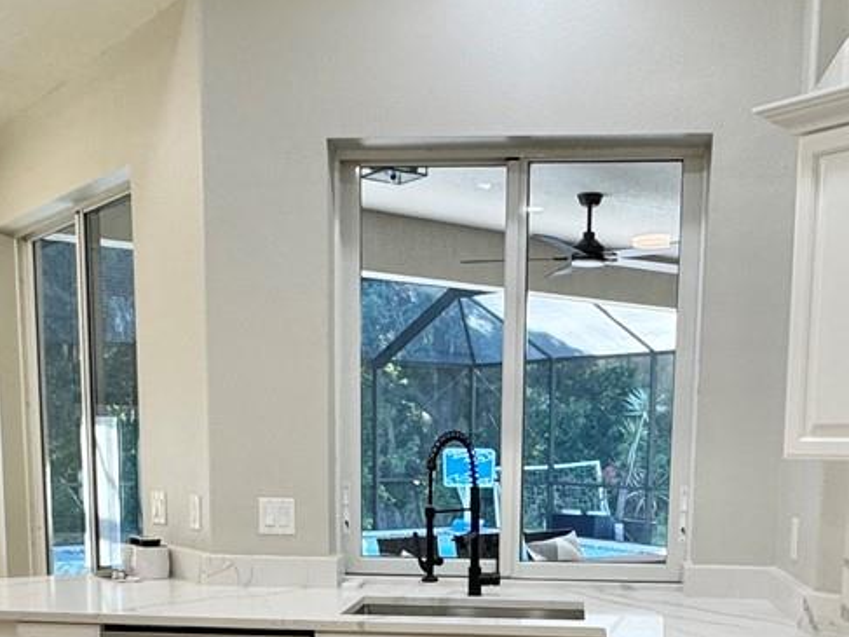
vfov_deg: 29.7
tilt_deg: -10.0
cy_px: 611
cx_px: 460
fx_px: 1128
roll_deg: -1.1
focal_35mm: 46
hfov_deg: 41.2
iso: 160
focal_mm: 2.22
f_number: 2.2
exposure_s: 1/120
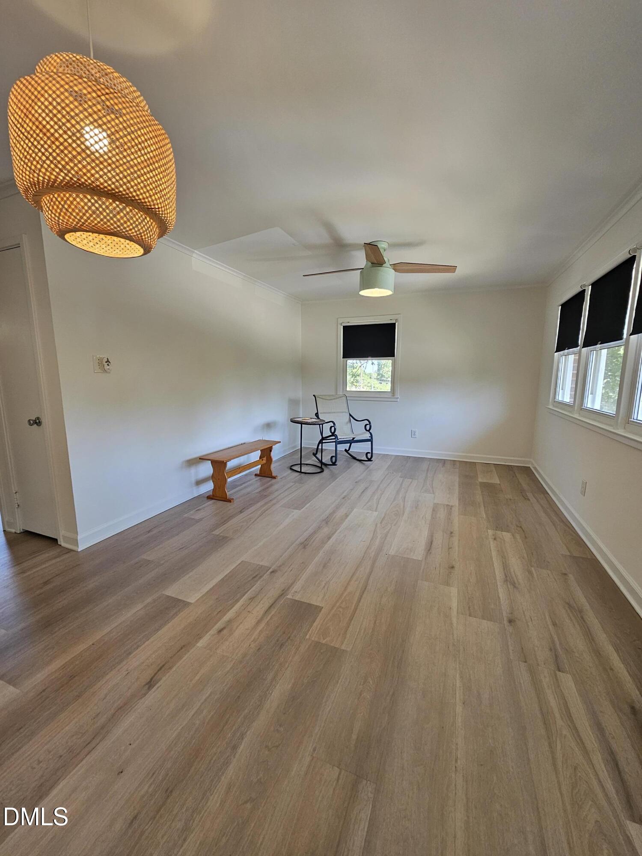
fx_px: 321
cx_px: 321
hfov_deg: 89.9
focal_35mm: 13
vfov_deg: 106.2
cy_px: 428
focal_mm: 2.2
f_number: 2.2
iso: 125
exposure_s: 1/60
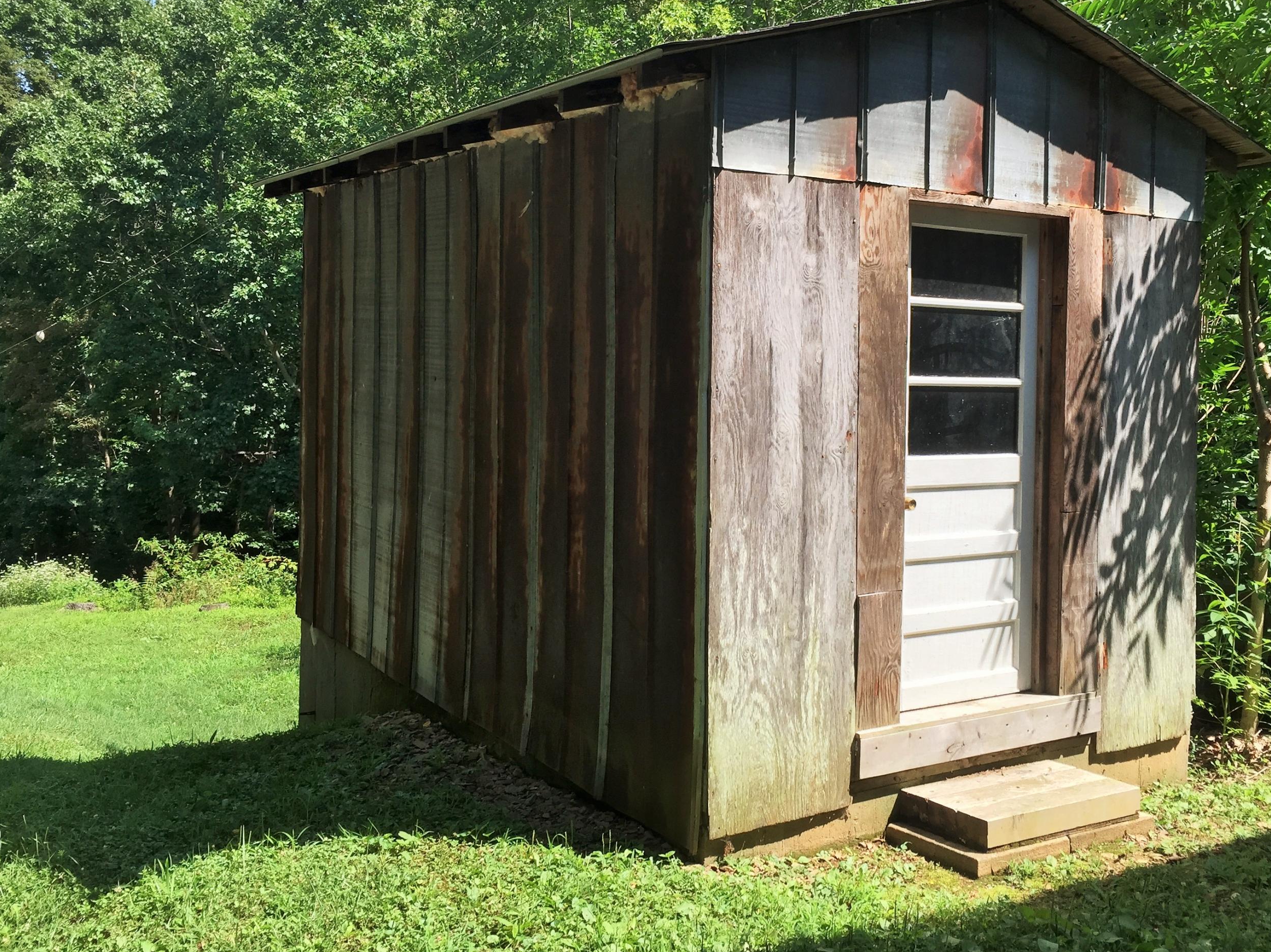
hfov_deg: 52.5
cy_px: 403
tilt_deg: -1.4
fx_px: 1285
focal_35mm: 35
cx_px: 708
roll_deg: -2.0
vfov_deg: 40.6
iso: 32
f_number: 2.2
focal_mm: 4.15
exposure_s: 1/775
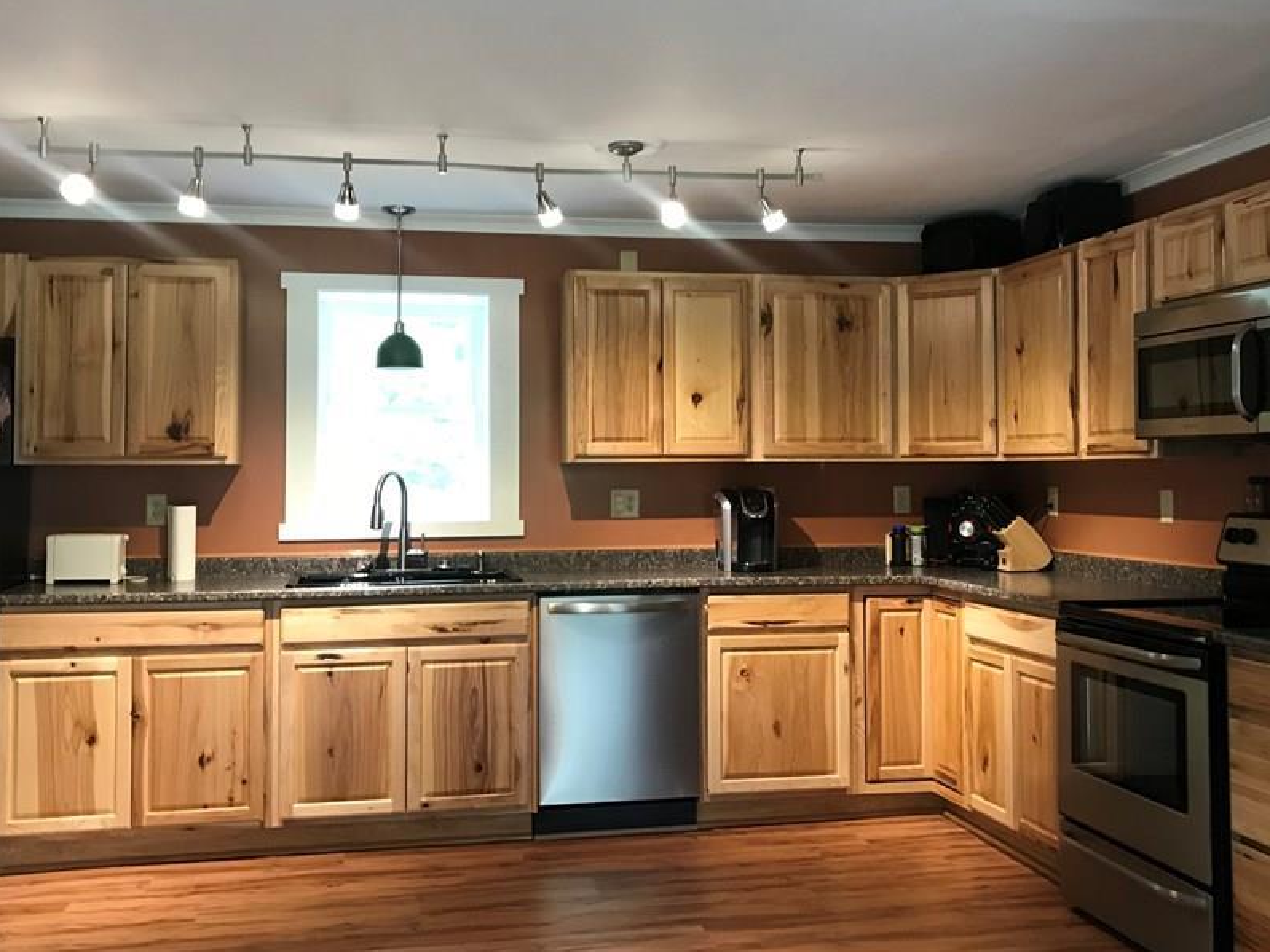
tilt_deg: +2.5
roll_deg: +0.4
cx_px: 659
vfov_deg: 39.6
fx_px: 1321
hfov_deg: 51.3
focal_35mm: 36
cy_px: 443
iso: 50
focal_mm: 3.99
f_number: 1.8
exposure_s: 1/15
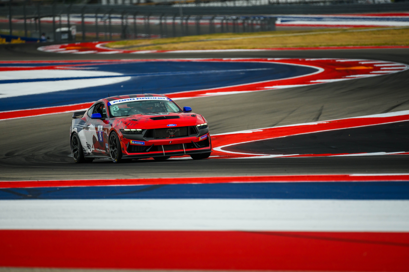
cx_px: 204
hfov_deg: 4.1
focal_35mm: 500
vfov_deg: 2.7
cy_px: 136
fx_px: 5680
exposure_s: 1/500
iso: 450
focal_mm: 500
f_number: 5.6
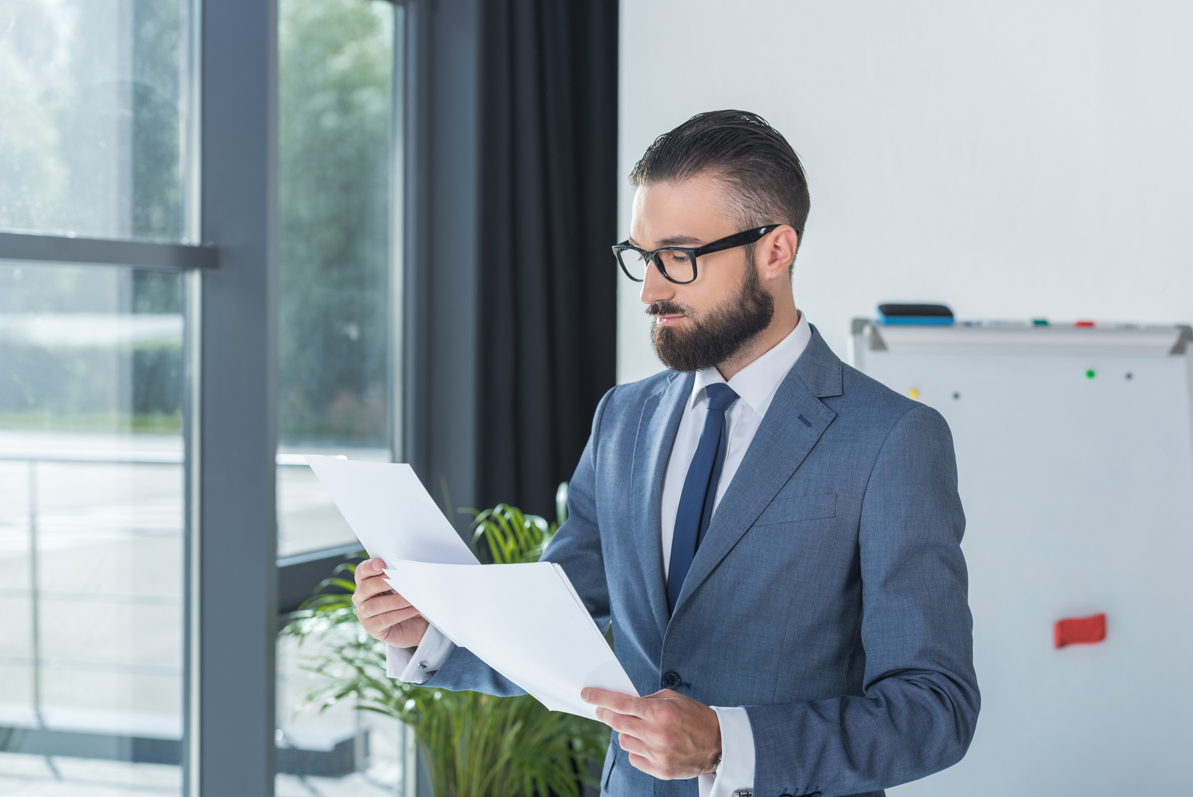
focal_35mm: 70
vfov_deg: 19.5
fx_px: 2320
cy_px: 398
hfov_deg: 28.8
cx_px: 596
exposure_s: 1/250
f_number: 4.5
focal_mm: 70
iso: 100
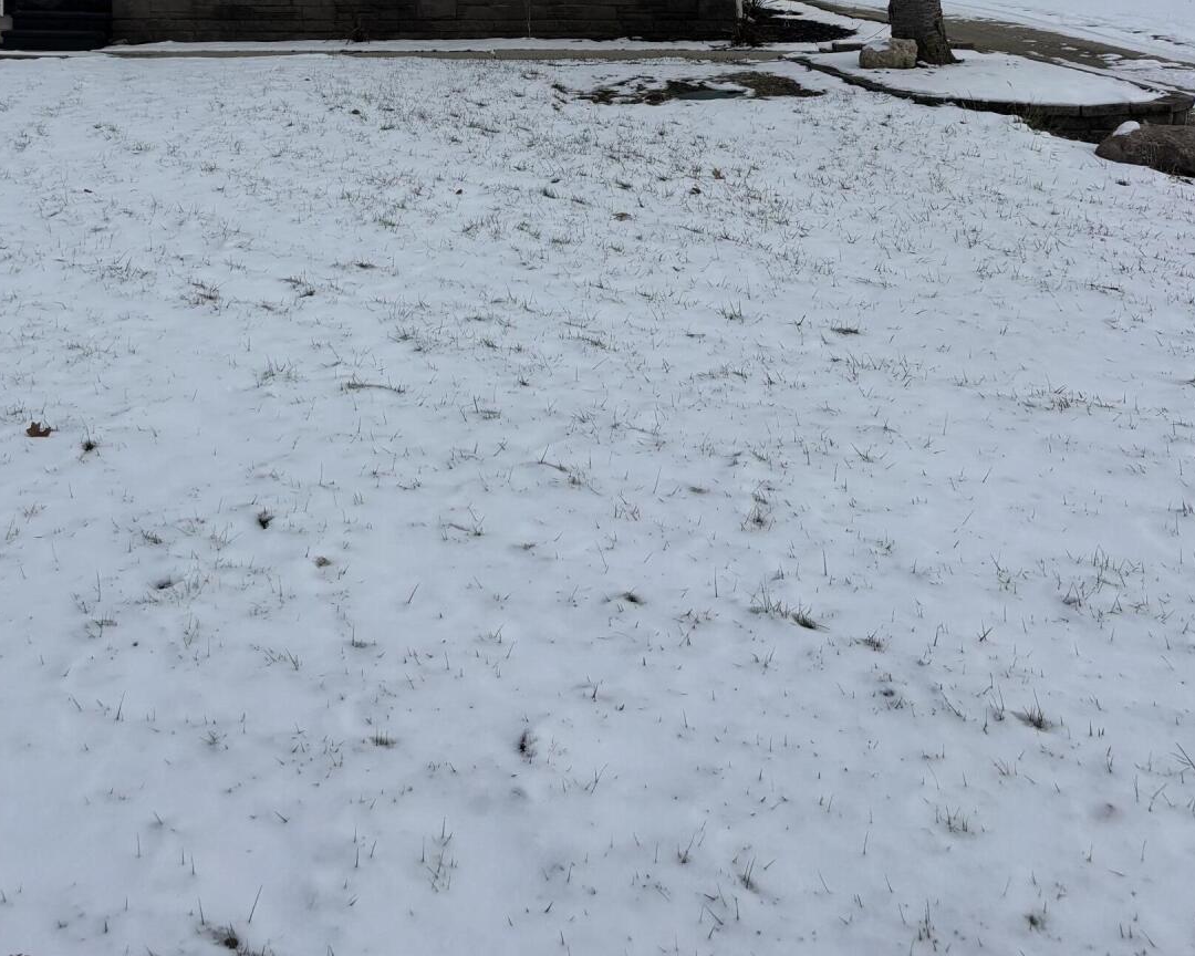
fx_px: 1662
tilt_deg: -4.3
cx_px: 447
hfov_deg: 39.3
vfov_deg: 29.8
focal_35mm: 47
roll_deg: -0.8
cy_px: -9
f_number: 1.6
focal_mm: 5.96
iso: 50
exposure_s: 1/5348
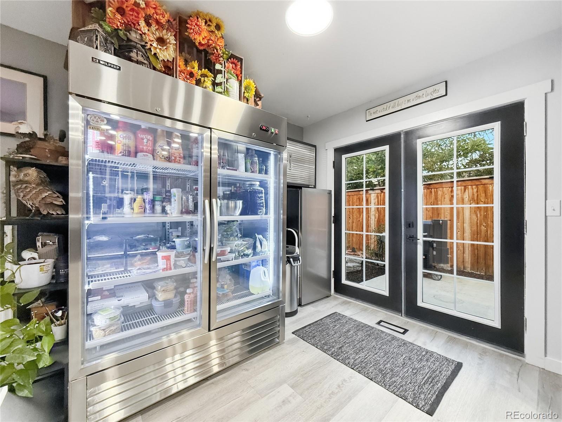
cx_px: 281
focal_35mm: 14
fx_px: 227
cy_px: 211
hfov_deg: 102.1
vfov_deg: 85.7
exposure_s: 1/60
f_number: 2.2
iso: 400
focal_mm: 2.2
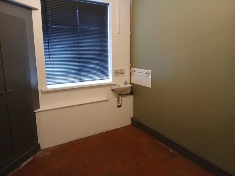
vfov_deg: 53.0
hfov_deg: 67.3
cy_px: 88
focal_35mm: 26
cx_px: 118
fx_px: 176
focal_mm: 3.98
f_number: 1.8
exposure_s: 1/33.3
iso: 250
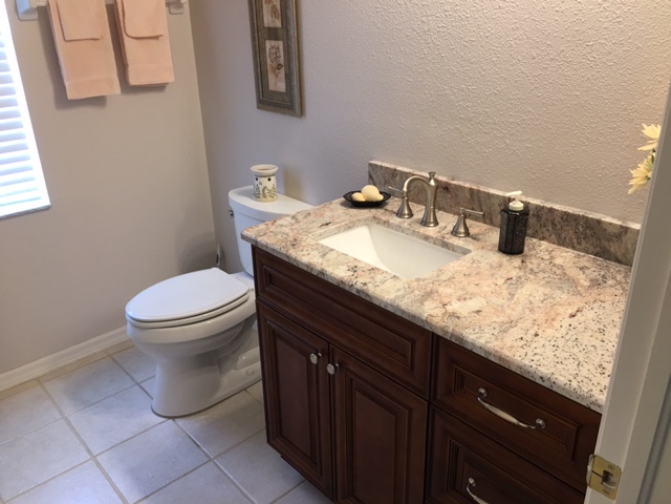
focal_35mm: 29
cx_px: 336
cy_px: 252
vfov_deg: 48.2
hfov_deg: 61.7
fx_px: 562
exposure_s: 1/15
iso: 25
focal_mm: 4.15
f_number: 2.2
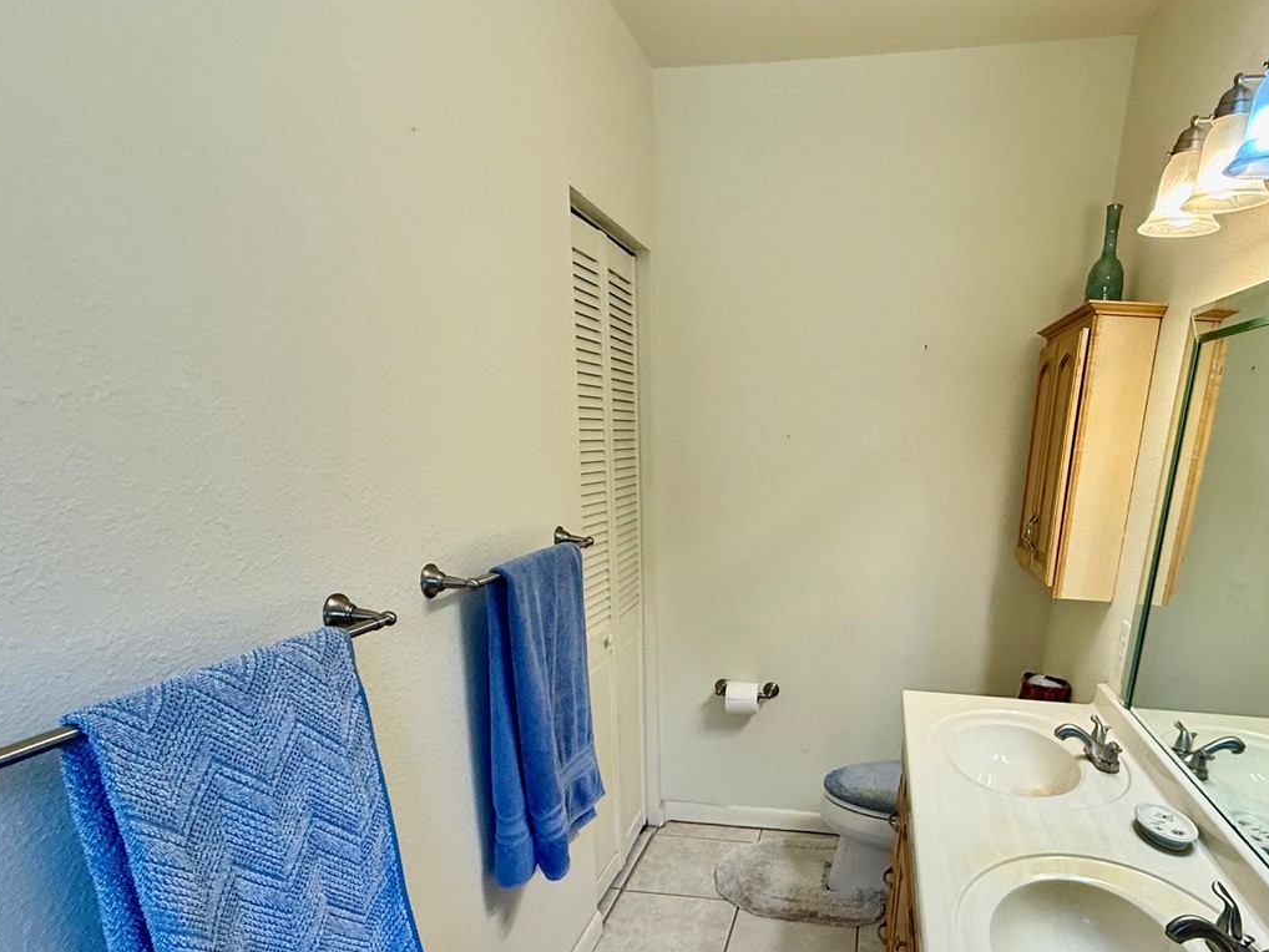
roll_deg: -4.5
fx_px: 807
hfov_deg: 74.2
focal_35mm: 22
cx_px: 840
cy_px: 704
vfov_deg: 58.2
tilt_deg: -16.6
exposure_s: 1/120
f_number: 2.2
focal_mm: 2.22
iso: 125
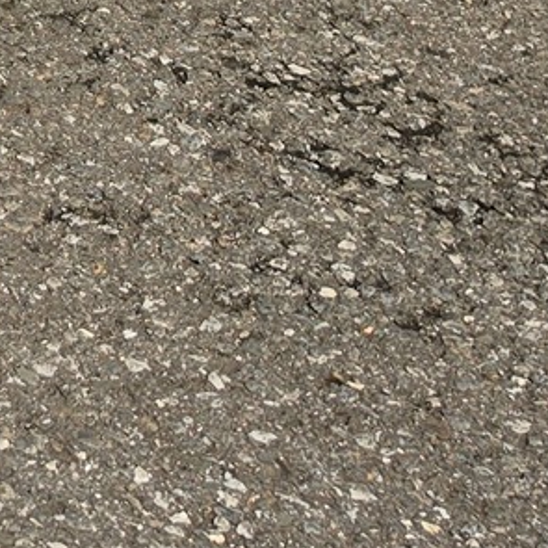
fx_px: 2490
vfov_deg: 11.1
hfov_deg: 11.5
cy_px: -654
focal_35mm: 139
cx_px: -472
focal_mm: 6.5
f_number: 1.4
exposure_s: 1/5955
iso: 64
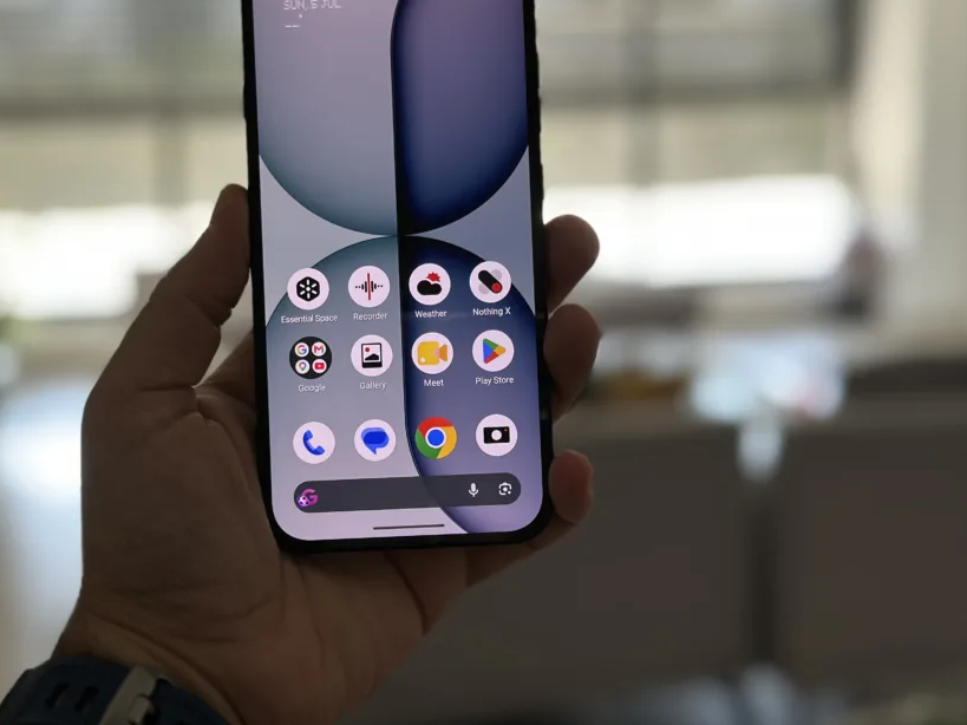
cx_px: 407
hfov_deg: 32.1
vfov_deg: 24.4
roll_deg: +0.6
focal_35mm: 60
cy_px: 290
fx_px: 1676
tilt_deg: -8.5
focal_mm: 6.86
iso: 125
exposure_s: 1/110
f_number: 1.78
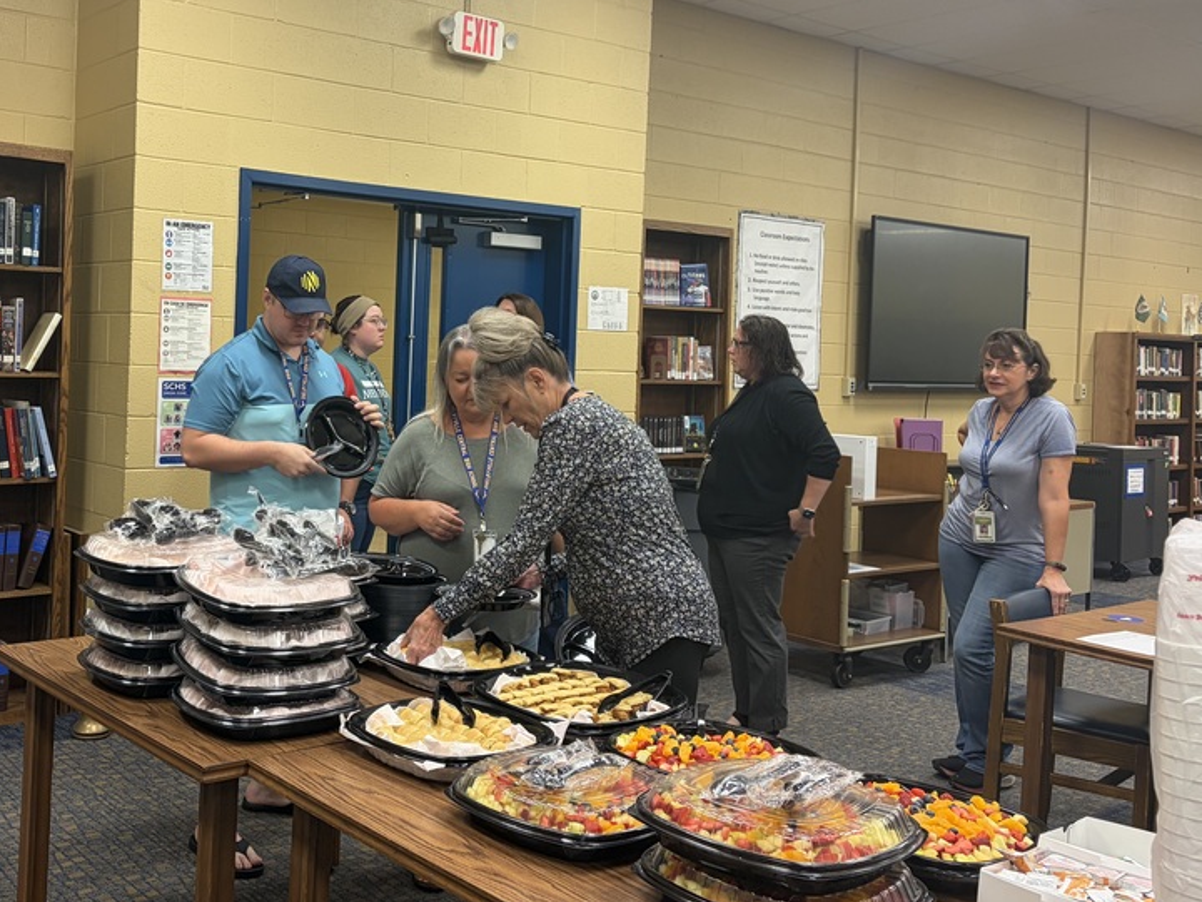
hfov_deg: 48.9
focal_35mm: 37
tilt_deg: +1.2
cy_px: 347
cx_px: 361
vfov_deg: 38.5
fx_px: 1285
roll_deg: -1.6
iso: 100
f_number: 1.6
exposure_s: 1/60
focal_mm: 5.96
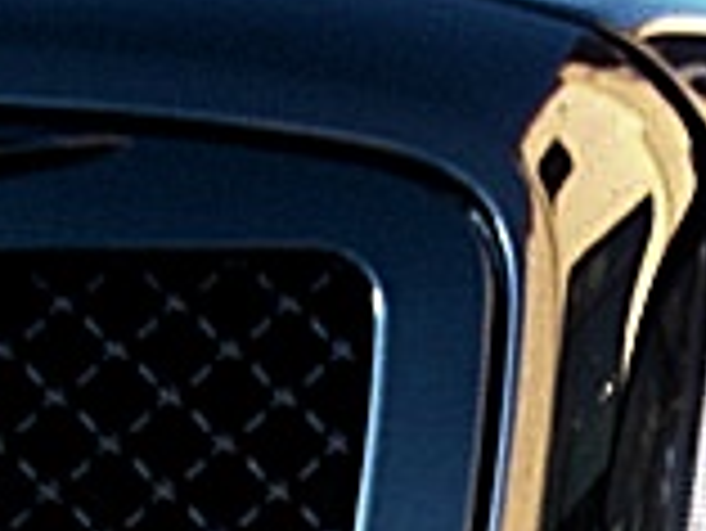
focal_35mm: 147
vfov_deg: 9.5
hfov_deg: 13.3
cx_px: 607
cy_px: 1044
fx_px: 3000
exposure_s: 1/100
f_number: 2.8
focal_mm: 6.3
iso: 400
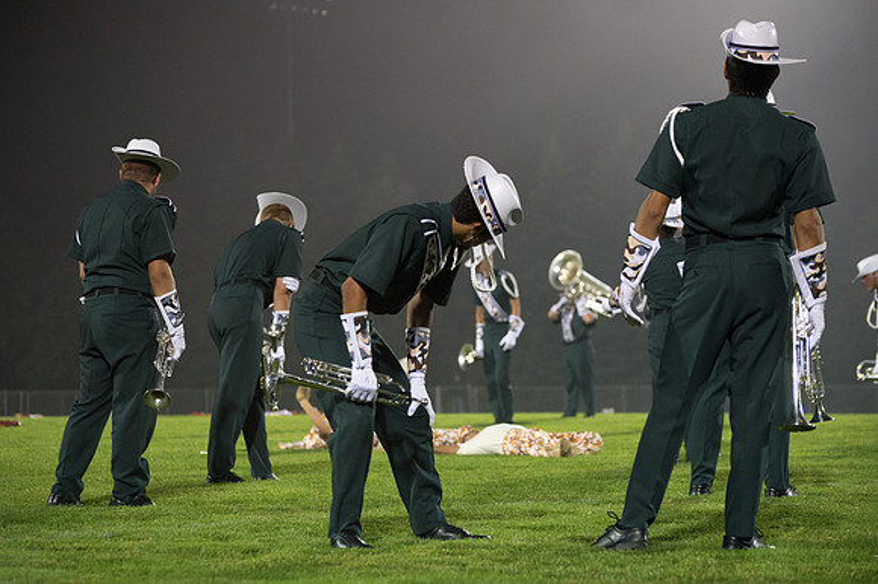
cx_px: 412
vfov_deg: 11.2
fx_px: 2968
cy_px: 300
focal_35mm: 122
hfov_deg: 16.8
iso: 3200
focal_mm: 110
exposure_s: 1/160
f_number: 4.5
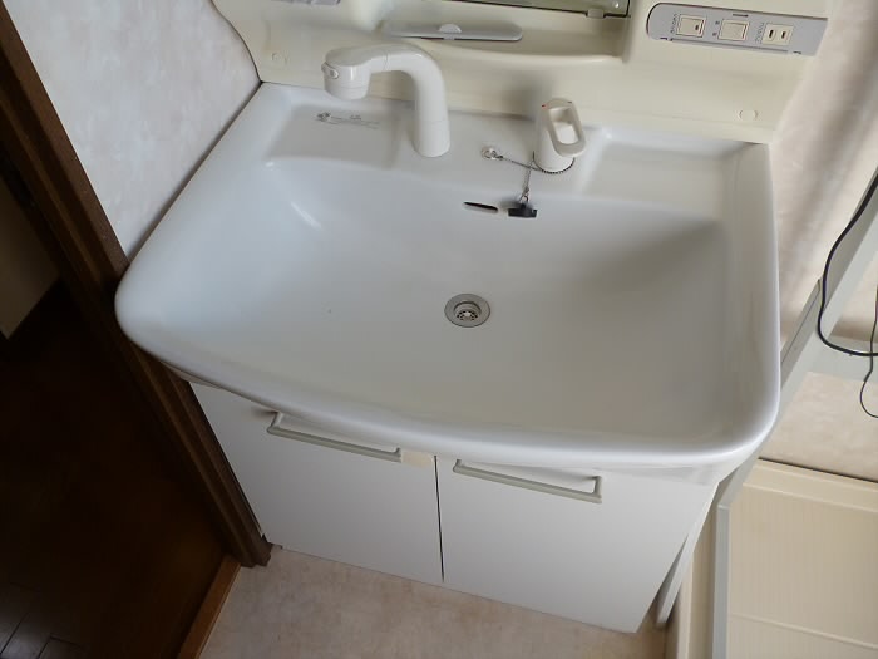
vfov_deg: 49.7
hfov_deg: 63.4
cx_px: 439
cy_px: 330
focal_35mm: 28
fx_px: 710
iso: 125
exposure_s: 1/60
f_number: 3.1
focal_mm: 5
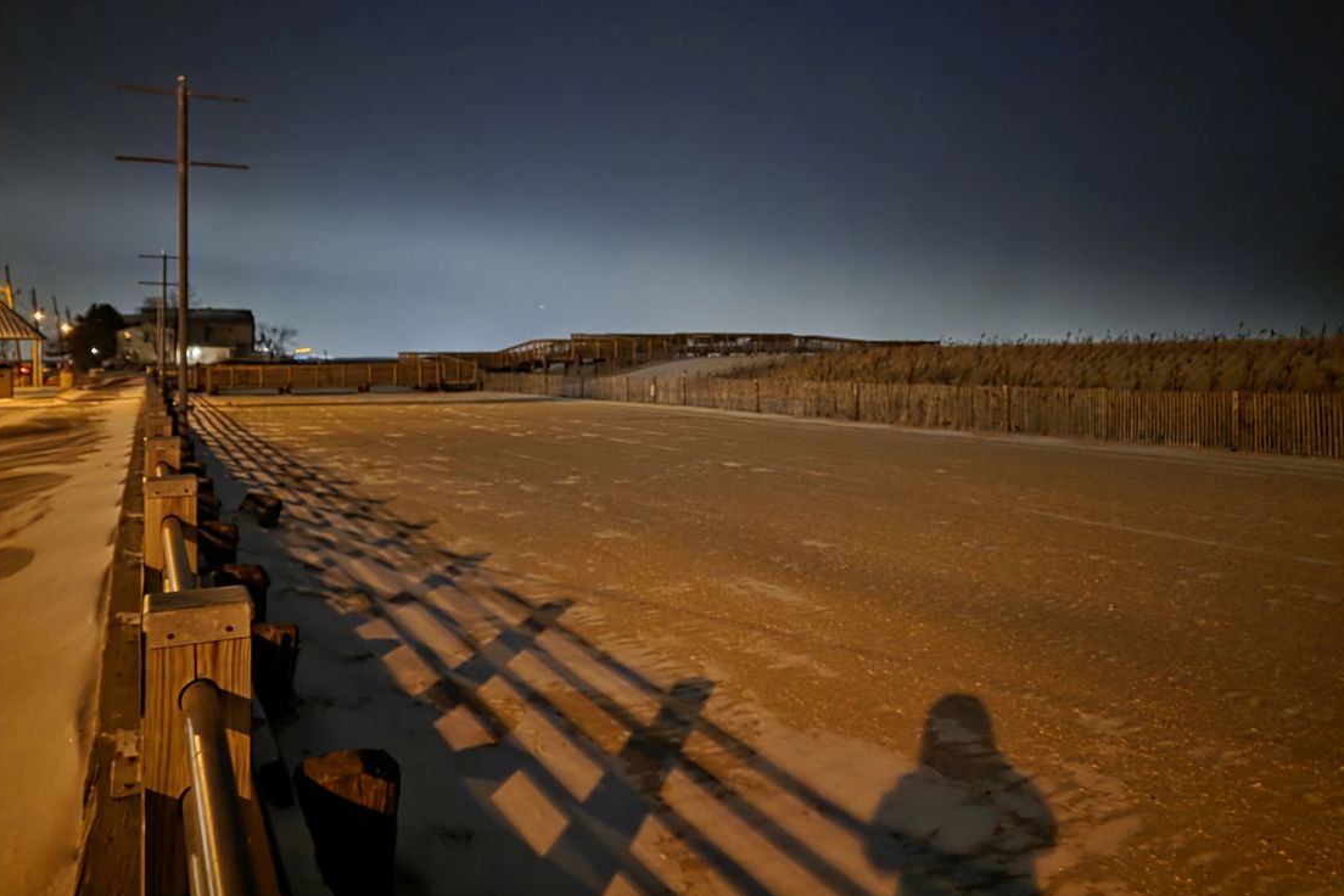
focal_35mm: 26
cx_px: 718
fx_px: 971
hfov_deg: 69.3
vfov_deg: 49.2
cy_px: 351
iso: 3200
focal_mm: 6.3
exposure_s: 1/9.99
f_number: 1.7
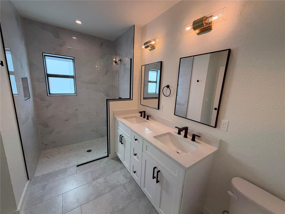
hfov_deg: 102.1
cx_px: 142
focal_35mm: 14
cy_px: 107
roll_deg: -1.9
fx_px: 115
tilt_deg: -12.0
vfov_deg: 85.7
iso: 50
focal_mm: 2.22
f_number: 2.2
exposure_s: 1/124
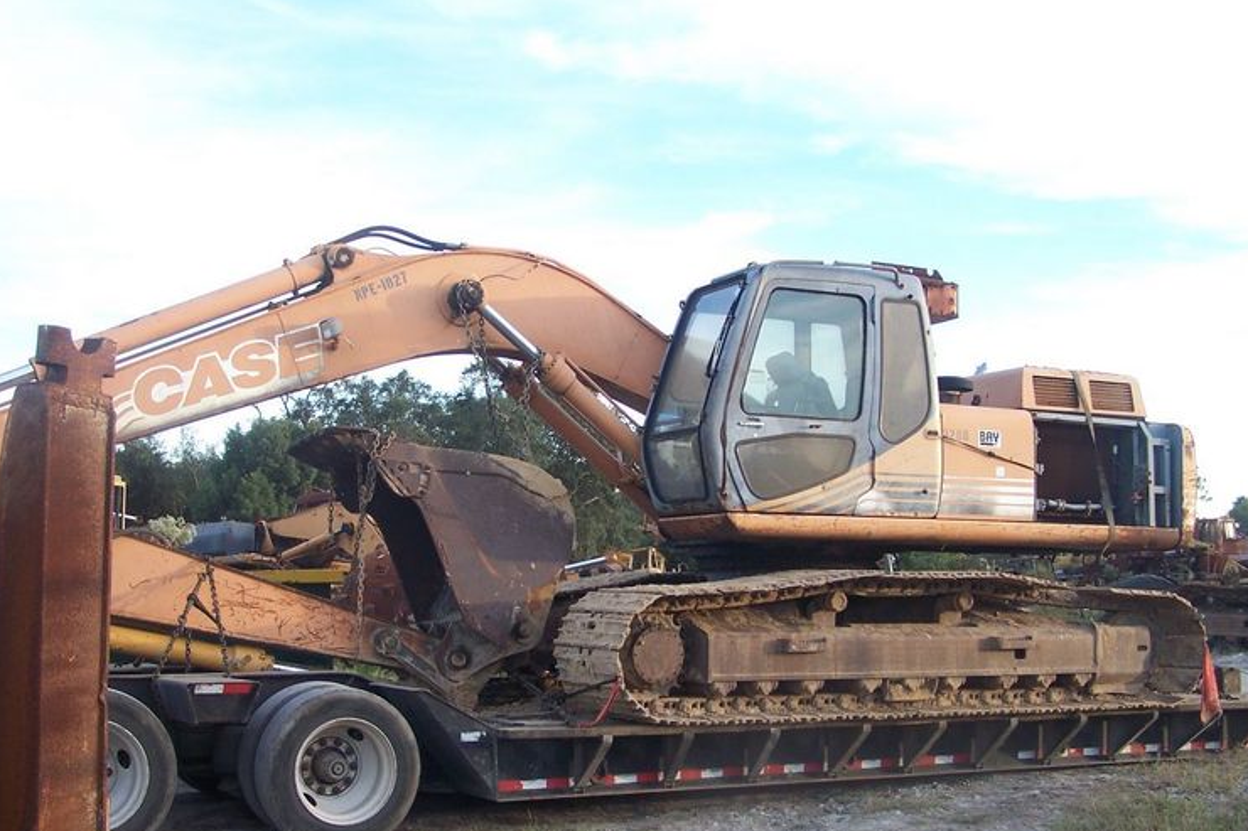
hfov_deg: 43.6
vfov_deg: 29.8
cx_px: 605
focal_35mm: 45
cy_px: 472
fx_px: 1560
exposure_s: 1/125
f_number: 2.8
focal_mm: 6.7
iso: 80
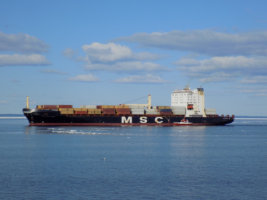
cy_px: 100
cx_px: 134
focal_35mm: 97
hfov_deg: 20.2
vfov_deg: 15.2
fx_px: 748
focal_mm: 17.2
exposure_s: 1/1250
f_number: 4.6
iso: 80
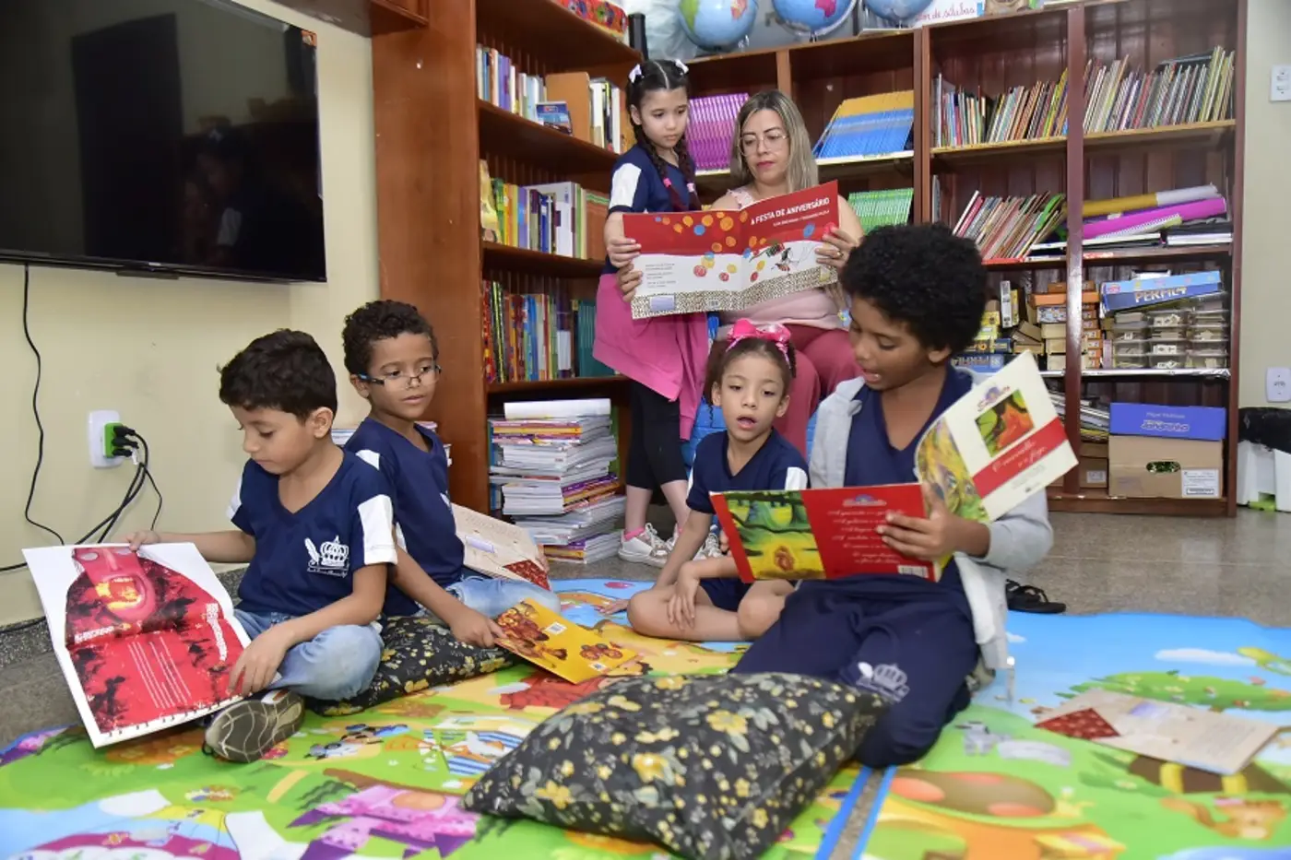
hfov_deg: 63.7
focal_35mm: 29
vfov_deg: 45.0
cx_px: 646
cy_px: 430
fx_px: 1040
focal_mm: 29
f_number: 4
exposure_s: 1/160
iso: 1250
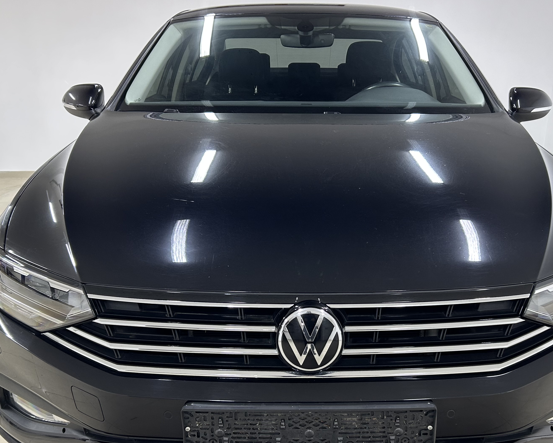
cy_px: 290
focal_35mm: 39
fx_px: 638
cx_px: 315
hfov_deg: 46.7
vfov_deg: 37.9
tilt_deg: -19.3
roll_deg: +0.3
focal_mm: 5.7
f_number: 1.5
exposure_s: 1/50
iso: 100
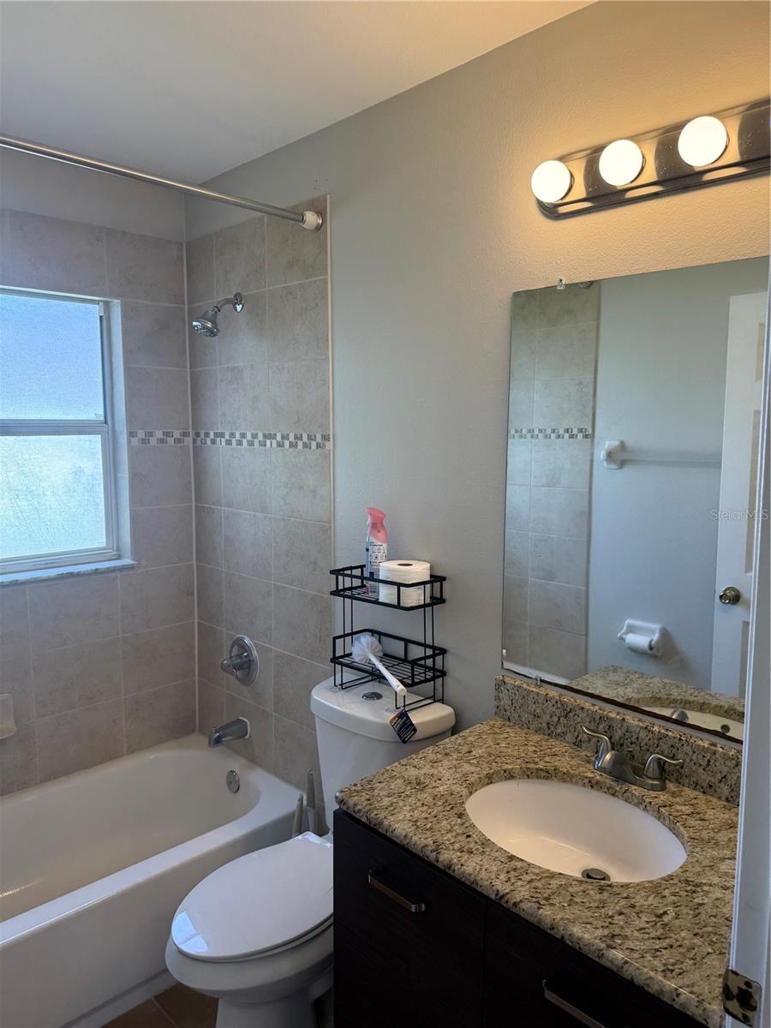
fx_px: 713
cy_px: 514
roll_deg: -1.0
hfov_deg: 56.8
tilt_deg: -6.7
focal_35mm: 24
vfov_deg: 71.6
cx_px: 386
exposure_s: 1/266
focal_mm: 6.76
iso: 100
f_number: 1.78
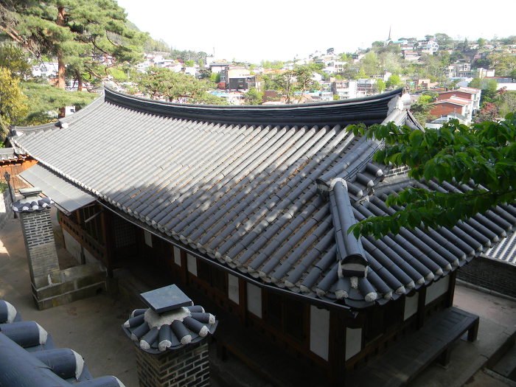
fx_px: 417
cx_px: 258
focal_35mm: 28
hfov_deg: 63.4
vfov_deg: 49.7
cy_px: 194
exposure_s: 1/188
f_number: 3.5
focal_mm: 5
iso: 80
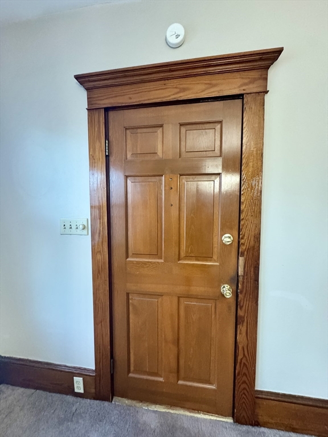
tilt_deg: -5.0
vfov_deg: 102.1
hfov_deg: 85.7
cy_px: 218
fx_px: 177
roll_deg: -0.2
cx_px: 164
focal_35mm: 14
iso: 1000
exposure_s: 1/60
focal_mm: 2.22
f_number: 2.2
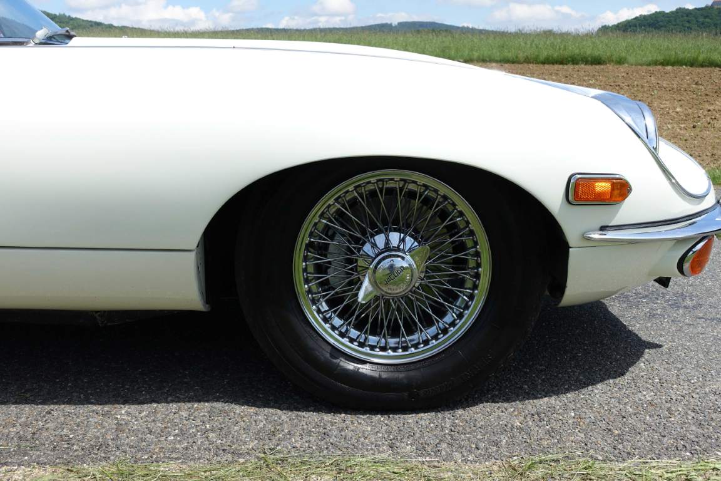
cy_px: 240
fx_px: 761
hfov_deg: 50.7
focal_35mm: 38
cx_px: 360
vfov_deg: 35.1
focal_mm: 14.1
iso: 125
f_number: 4.5
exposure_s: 1/800
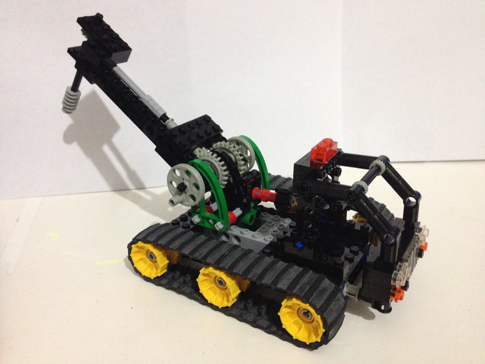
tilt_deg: -21.9
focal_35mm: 33
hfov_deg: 55.4
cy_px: 182
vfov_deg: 42.9
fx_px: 462
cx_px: 242
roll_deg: +0.8
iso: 400
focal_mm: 4.12
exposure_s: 1/15
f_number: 2.4
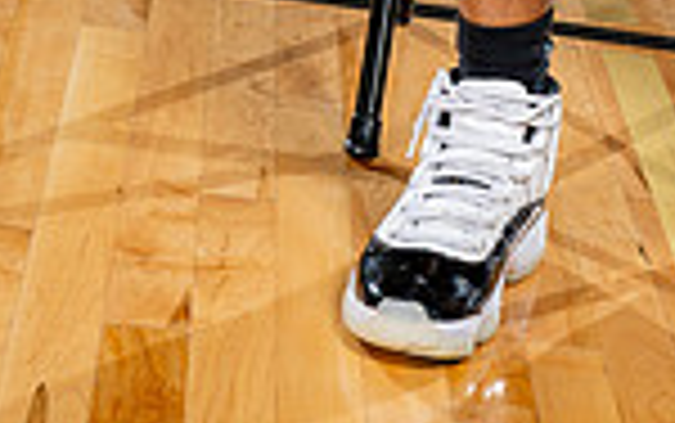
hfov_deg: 13.5
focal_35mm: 153
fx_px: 2817
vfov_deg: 8.0
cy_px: -540
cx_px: 666
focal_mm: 50
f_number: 5.6
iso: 200
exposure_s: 1/250
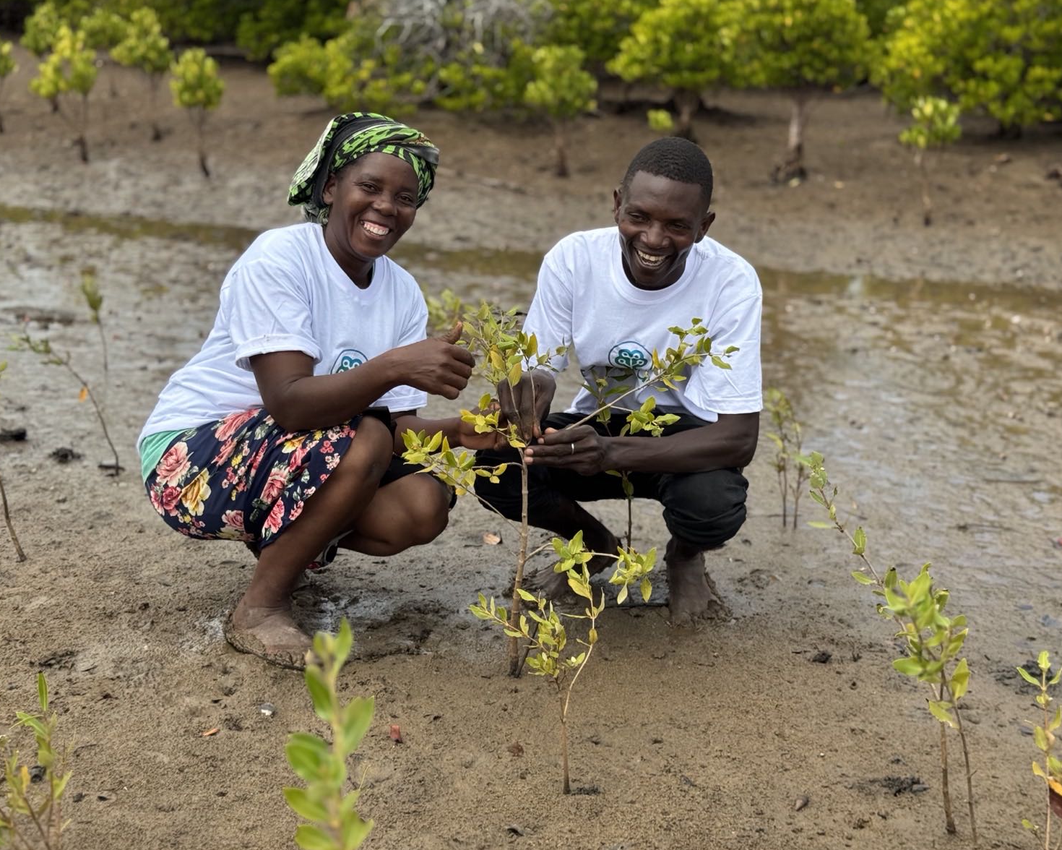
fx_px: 1603
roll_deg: -1.4
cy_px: 420
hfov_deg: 36.6
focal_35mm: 51
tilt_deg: -14.4
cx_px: 559
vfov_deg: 29.7
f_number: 1.78
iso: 64
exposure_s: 1/2252
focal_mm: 6.76
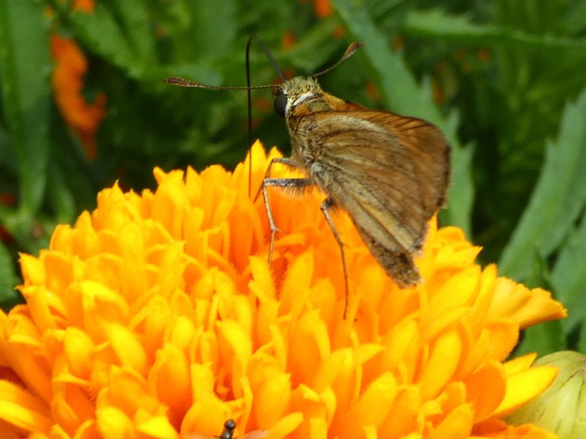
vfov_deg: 11.6
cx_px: 293
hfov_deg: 15.4
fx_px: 2167
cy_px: 220
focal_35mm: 128
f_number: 5.2
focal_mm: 22.9
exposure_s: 1/80
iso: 80
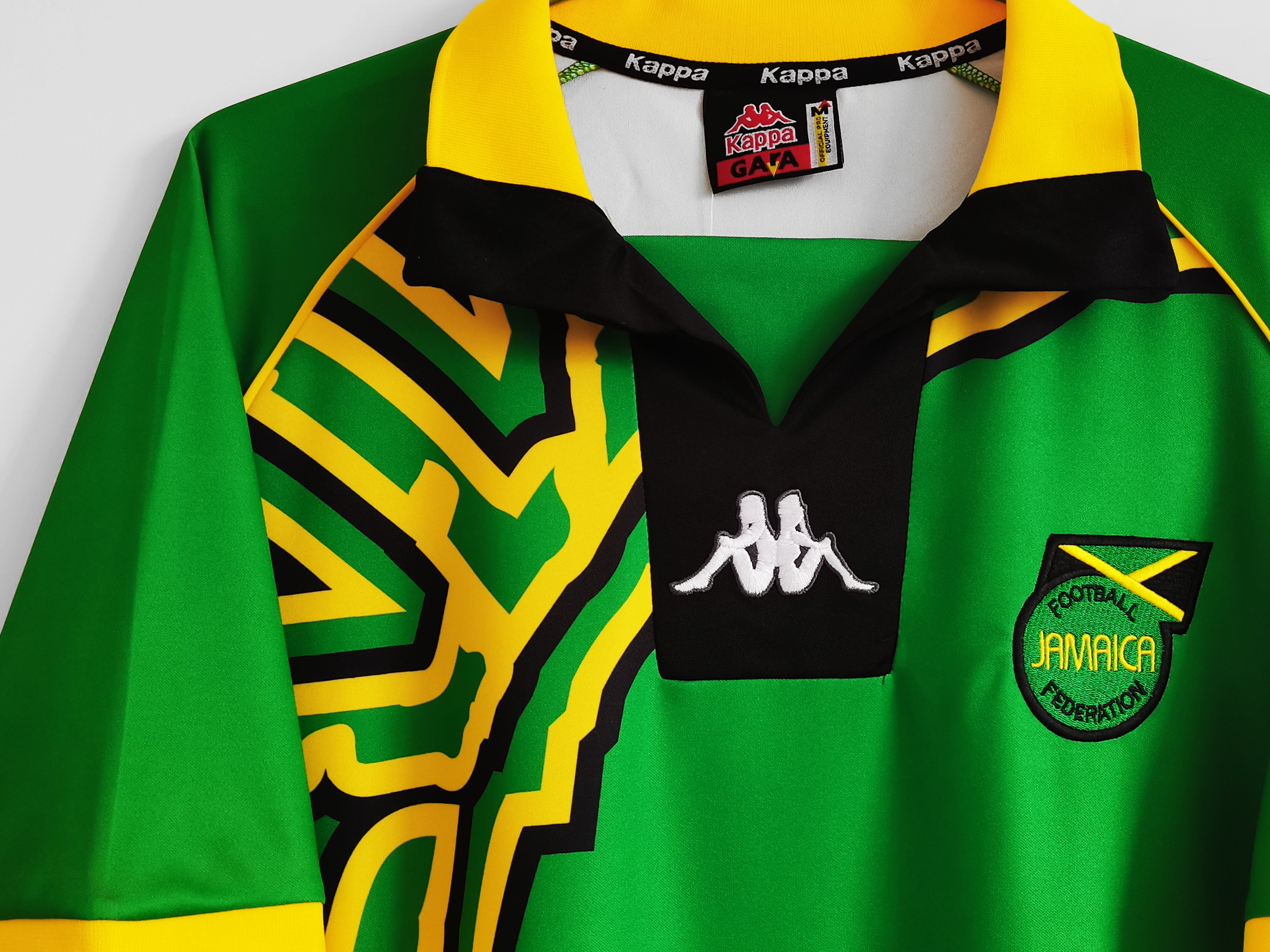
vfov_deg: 33.6
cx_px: 756
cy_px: 470
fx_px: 1578
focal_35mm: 43
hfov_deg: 43.6
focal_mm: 5.58
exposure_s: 1/100
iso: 160
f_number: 1.8
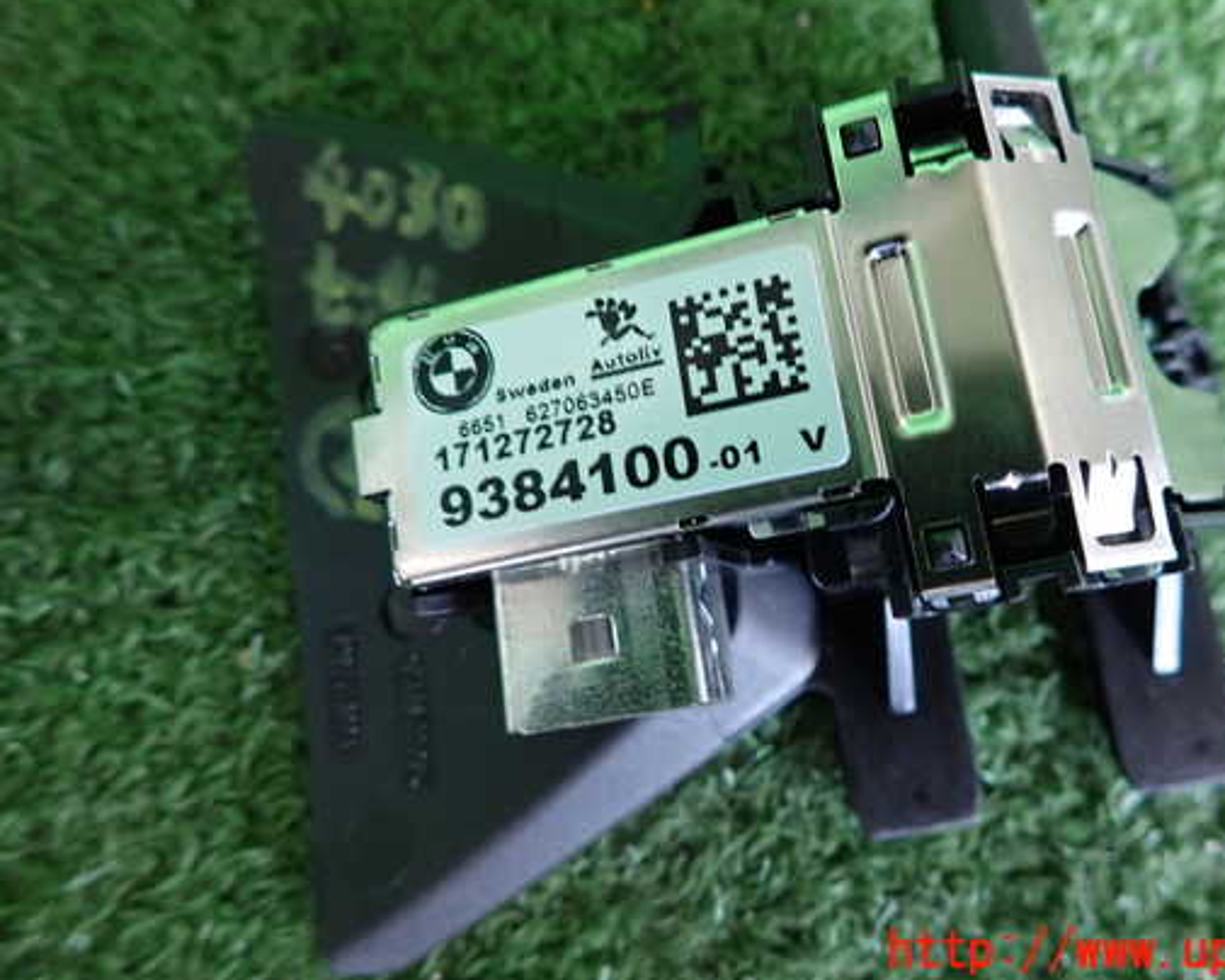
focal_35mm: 29
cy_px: 437
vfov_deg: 49.9
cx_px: 708
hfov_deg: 60.1
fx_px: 1051
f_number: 2
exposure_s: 1/30
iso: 250
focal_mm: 4.5
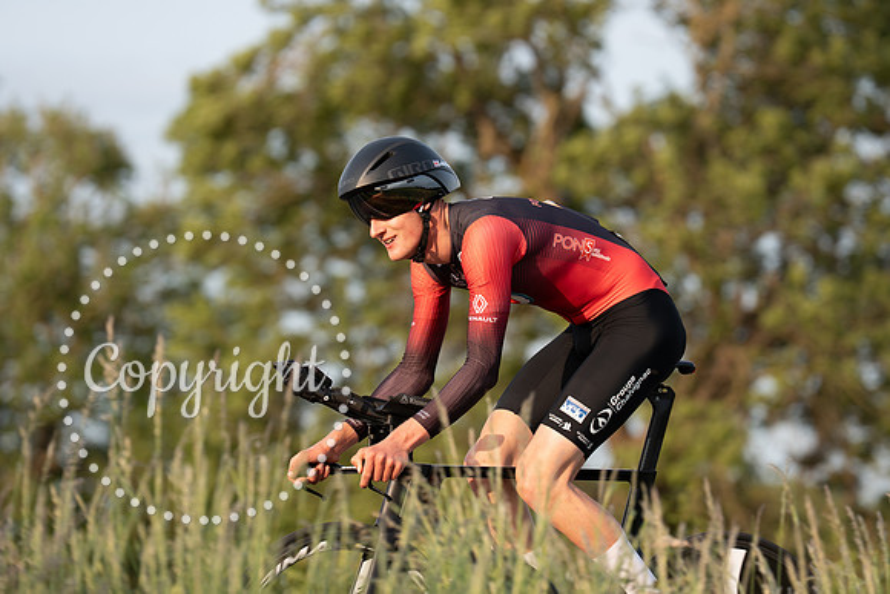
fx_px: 4945
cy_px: 297
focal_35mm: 200
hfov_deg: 10.3
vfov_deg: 6.9
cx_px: 445
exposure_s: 1/1000
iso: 250
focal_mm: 200
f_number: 4
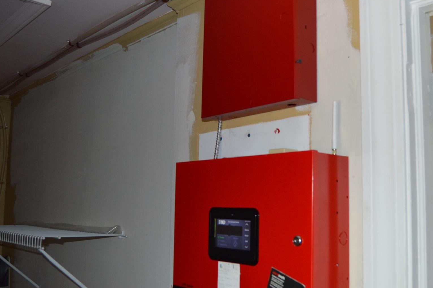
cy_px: 157
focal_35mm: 36
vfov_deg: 36.8
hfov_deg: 52.7
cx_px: 267
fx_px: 433
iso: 400
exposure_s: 1/100
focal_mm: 18
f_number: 4
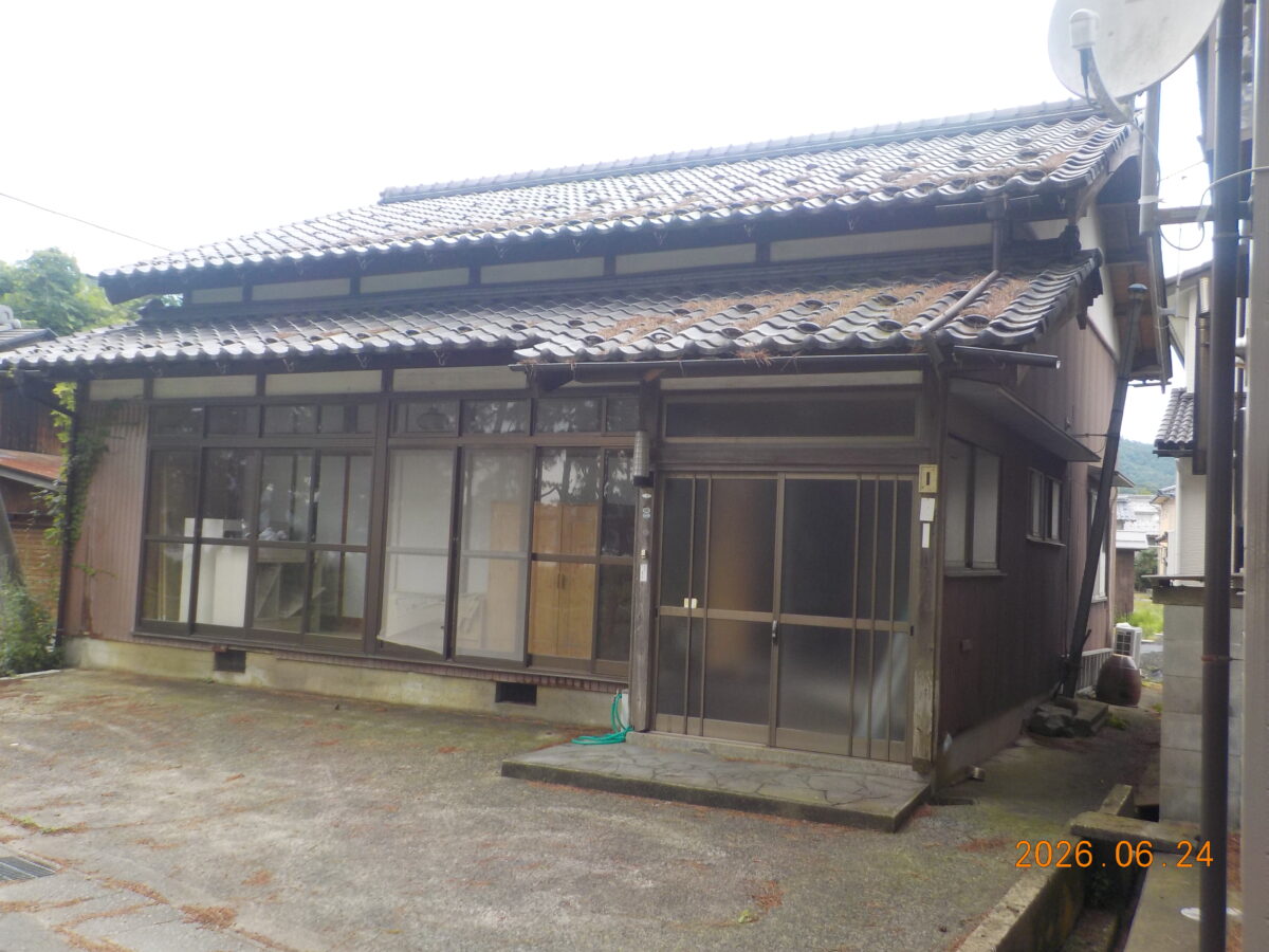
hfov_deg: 60.0
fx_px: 1100
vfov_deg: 46.8
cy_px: 476
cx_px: 634
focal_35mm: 30
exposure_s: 1/250
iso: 125
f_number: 3.3
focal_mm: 4.1
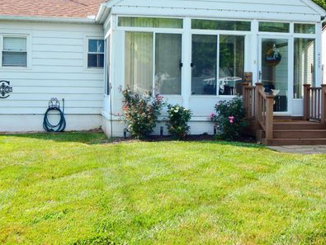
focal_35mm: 43
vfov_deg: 33.5
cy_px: 96
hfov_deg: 43.7
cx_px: 139
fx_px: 405
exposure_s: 1/400
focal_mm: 6.1
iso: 125
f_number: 3.3
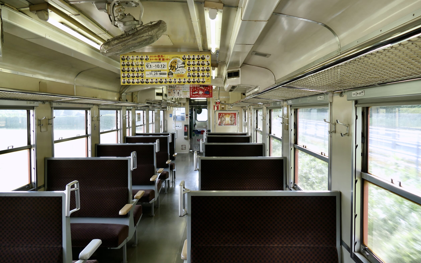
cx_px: 212
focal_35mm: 26
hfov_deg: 70.4
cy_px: 121
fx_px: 298
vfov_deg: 47.6
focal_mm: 9.12
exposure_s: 1/125
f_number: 2.8
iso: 125
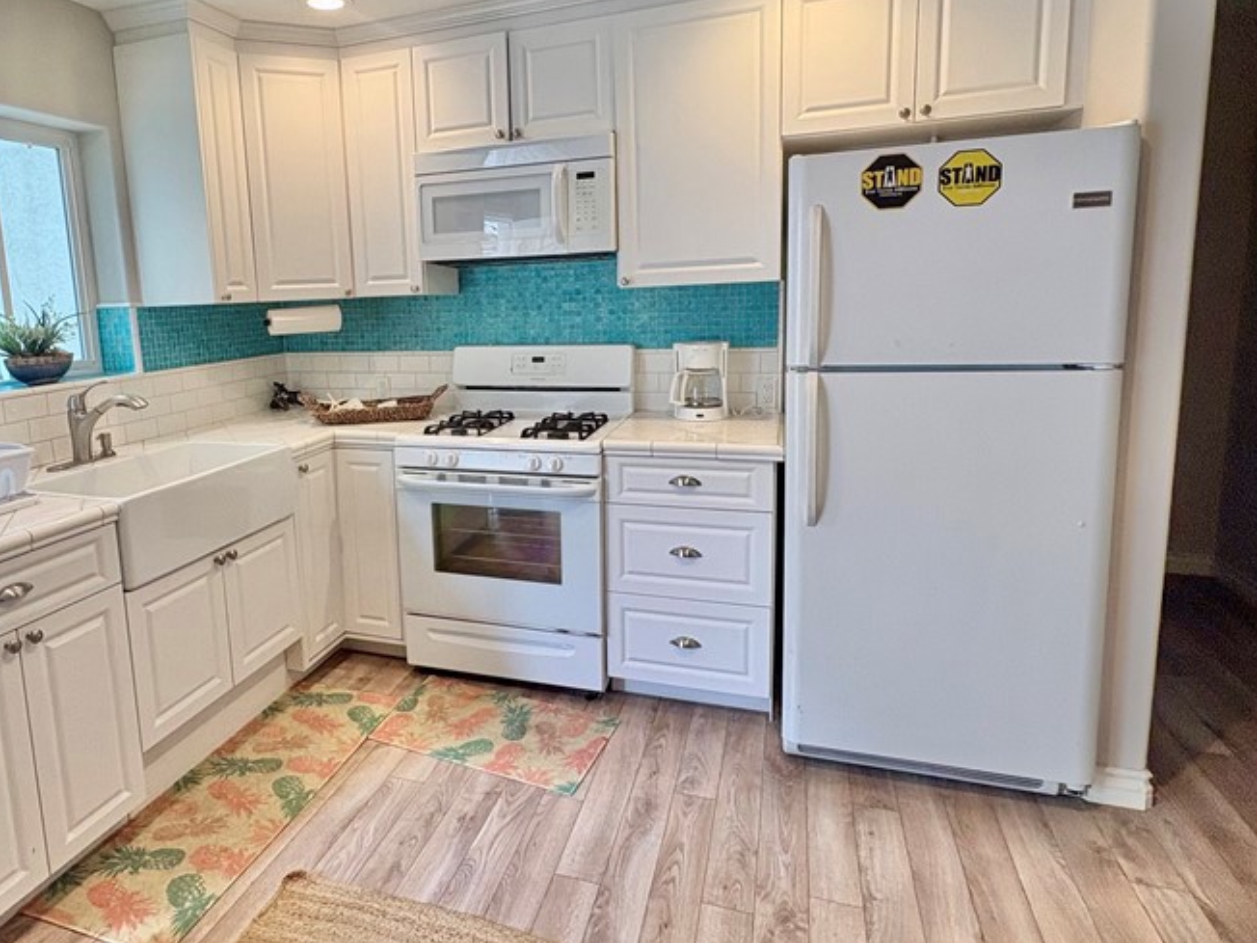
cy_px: 413
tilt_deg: -8.1
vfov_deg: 60.9
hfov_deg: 75.3
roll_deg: +2.8
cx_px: 484
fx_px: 799
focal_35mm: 22
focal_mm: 2.22
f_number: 2.2
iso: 125
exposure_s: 1/120
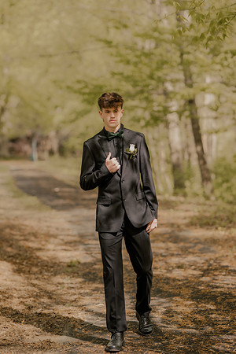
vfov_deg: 23.9
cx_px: 118
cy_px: 177
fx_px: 836
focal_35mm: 85
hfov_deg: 16.1
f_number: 2
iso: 100
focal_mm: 85
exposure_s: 1/500
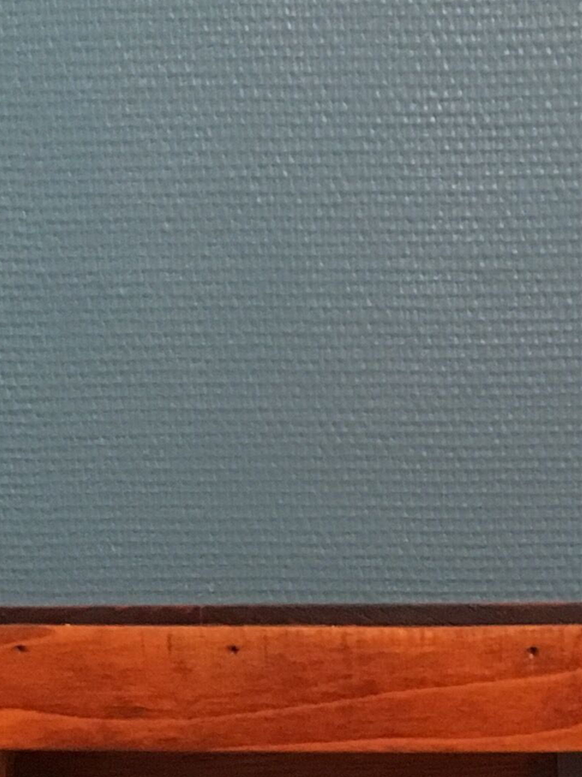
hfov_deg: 12.9
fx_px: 2534
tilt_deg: -13.2
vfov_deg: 15.7
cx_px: 602
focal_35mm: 113
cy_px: 1242
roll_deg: +0.9
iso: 200
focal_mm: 4.15
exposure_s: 1/17
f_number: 2.2
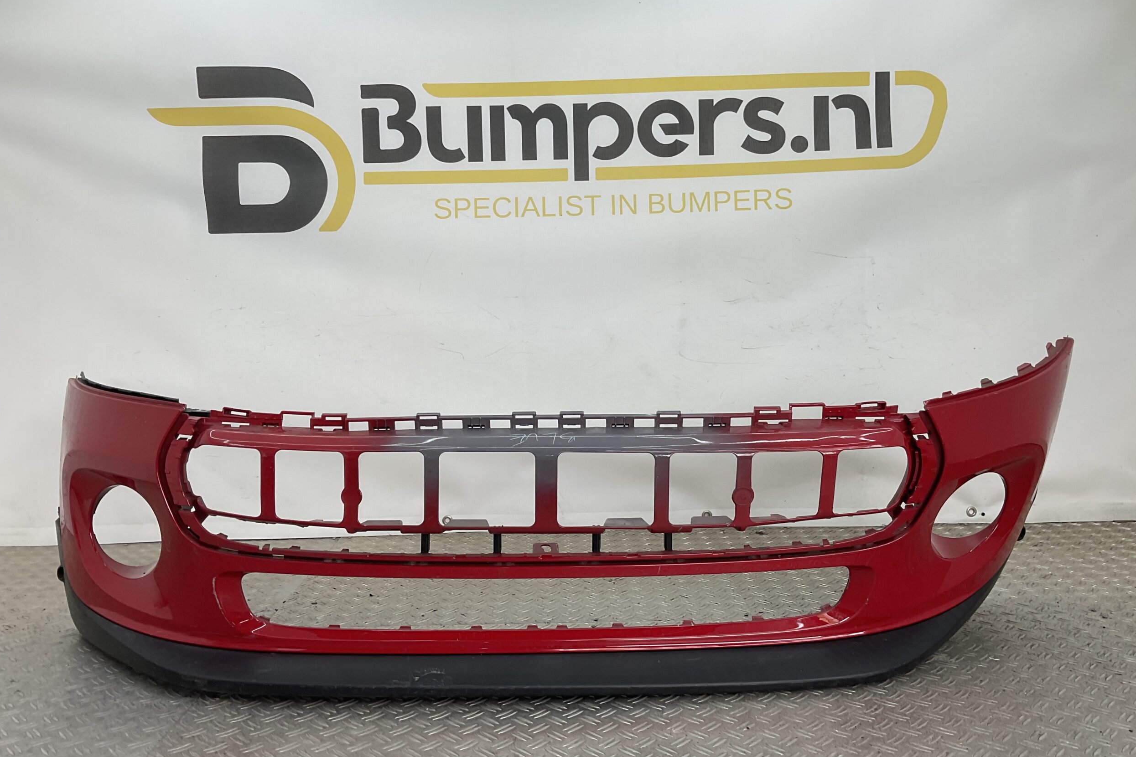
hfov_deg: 60.3
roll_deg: -0.3
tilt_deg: -6.7
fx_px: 978
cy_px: 405
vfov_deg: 42.3
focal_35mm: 31
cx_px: 562
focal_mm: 3
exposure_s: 1/159
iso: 16
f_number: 1.8
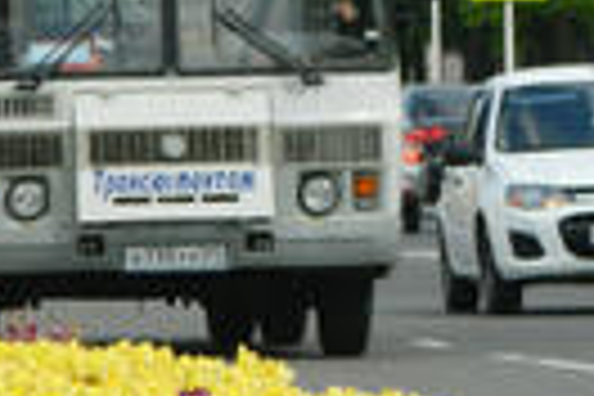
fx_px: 17390
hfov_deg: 2.0
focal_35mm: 1054
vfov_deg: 1.3
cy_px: 225
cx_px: 288
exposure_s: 1/500
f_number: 5.6
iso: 140
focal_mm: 50
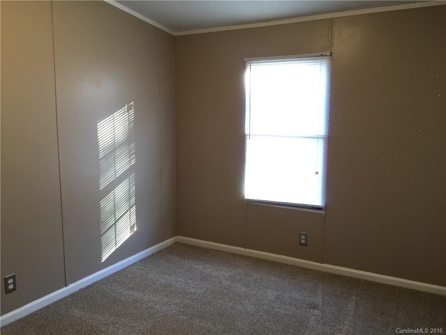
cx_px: 223
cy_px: 168
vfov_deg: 48.2
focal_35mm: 29
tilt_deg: -7.0
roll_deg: -0.1
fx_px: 374
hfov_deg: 61.7
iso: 80
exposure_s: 1/15
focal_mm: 4.15
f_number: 2.2
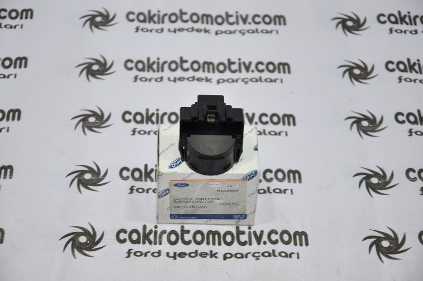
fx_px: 1232
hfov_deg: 19.5
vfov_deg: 13.0
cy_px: 140
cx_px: 212
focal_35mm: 105
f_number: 5.3
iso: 200
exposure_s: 1/40
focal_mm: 70
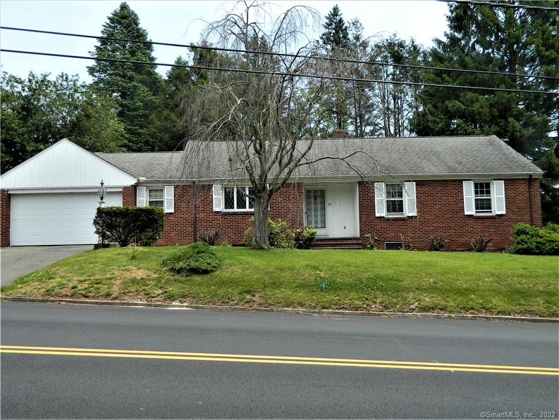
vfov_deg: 45.4
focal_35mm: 31
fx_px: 501
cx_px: 280
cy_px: 210
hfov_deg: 58.4
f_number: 3.2
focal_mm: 5.6
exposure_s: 1/640
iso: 80
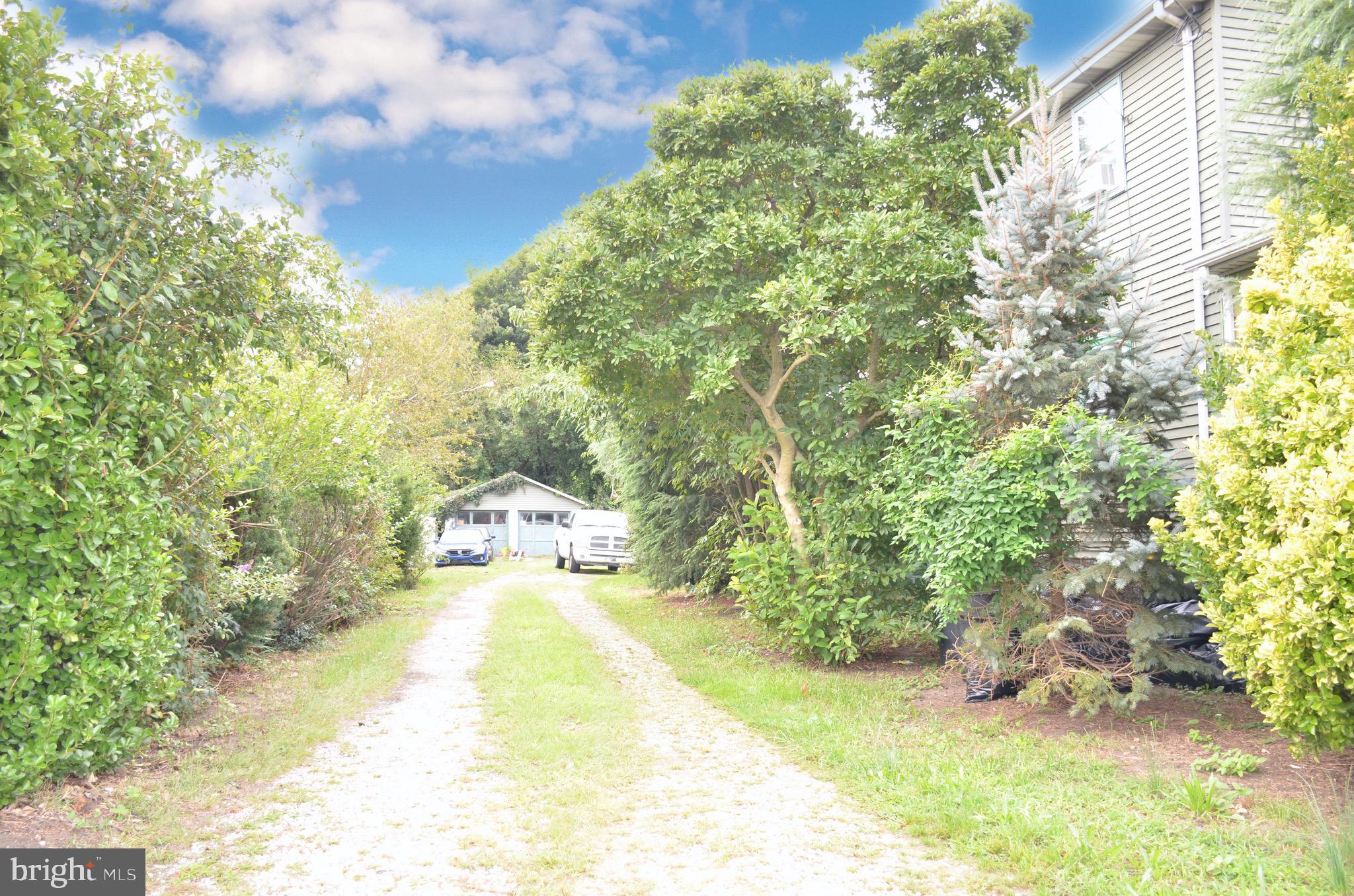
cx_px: 677
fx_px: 1013
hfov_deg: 67.5
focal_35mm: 27
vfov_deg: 47.7
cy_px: 448
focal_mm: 18
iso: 500
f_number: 4.5
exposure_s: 1/160
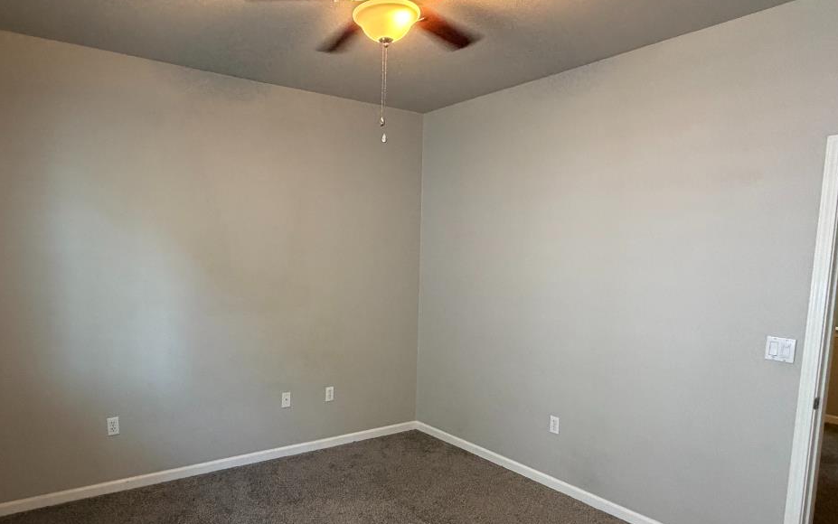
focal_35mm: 24
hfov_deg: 74.3
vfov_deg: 50.8
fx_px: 548
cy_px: 313
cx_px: 357
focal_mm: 2.22
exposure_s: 1/60
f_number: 2.2
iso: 500
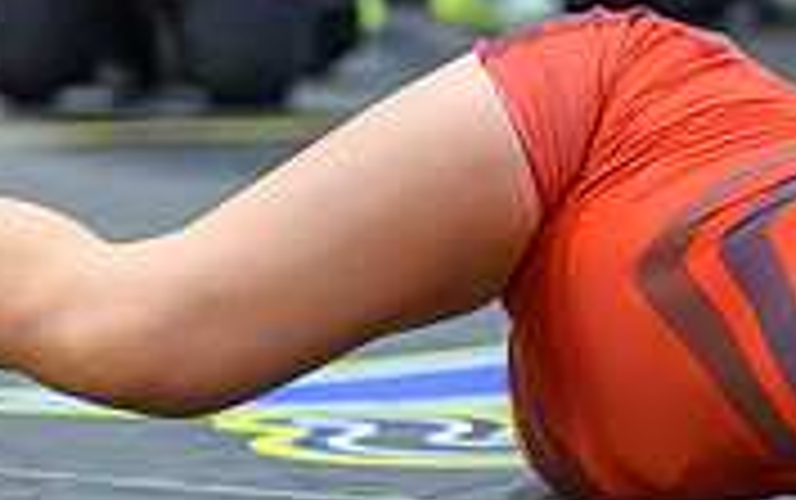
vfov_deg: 3.7
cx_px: 1311
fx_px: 7665
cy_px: 310
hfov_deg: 5.9
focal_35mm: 353
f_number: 2.8
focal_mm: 81
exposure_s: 1/800
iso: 20000
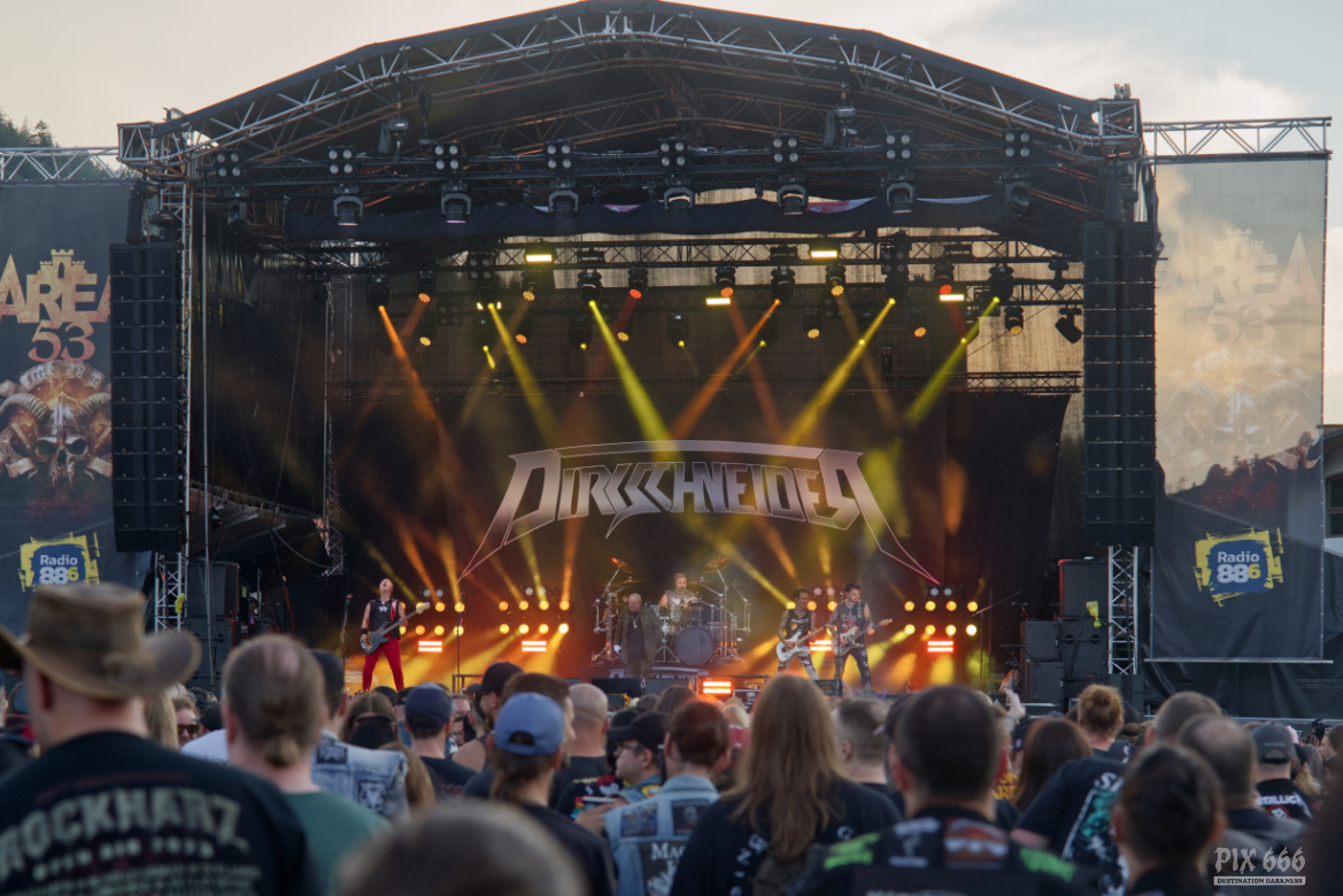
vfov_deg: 17.7
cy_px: 437
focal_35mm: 77
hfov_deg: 26.3
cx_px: 655
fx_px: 2873
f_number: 4.5
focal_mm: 75
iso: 500
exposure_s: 1/320
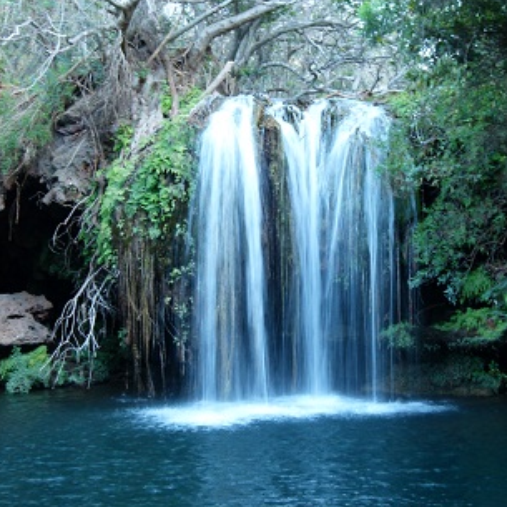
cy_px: 250
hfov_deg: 30.5
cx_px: 291
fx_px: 928
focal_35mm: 56
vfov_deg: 30.6
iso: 100
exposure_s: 1/8
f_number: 3.2
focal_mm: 8.3
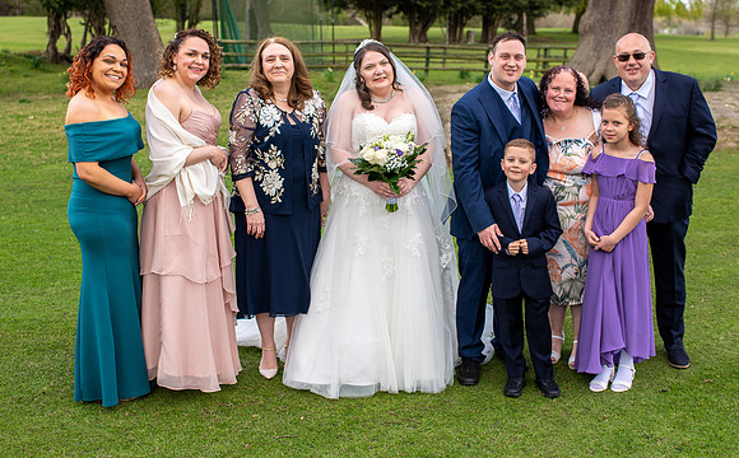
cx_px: 386
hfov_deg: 44.1
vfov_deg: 28.2
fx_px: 913
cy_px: 199
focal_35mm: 45
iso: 100
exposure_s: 1/320
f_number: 3.2
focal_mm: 35
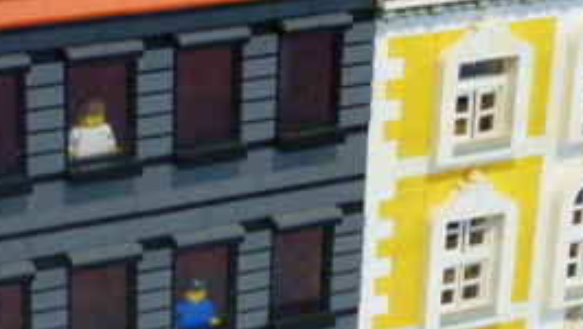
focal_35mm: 110
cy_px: 208
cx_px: 195
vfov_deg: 11.0
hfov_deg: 19.4
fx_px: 1701
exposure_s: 1/13
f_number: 3.7
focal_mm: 6.9
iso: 400
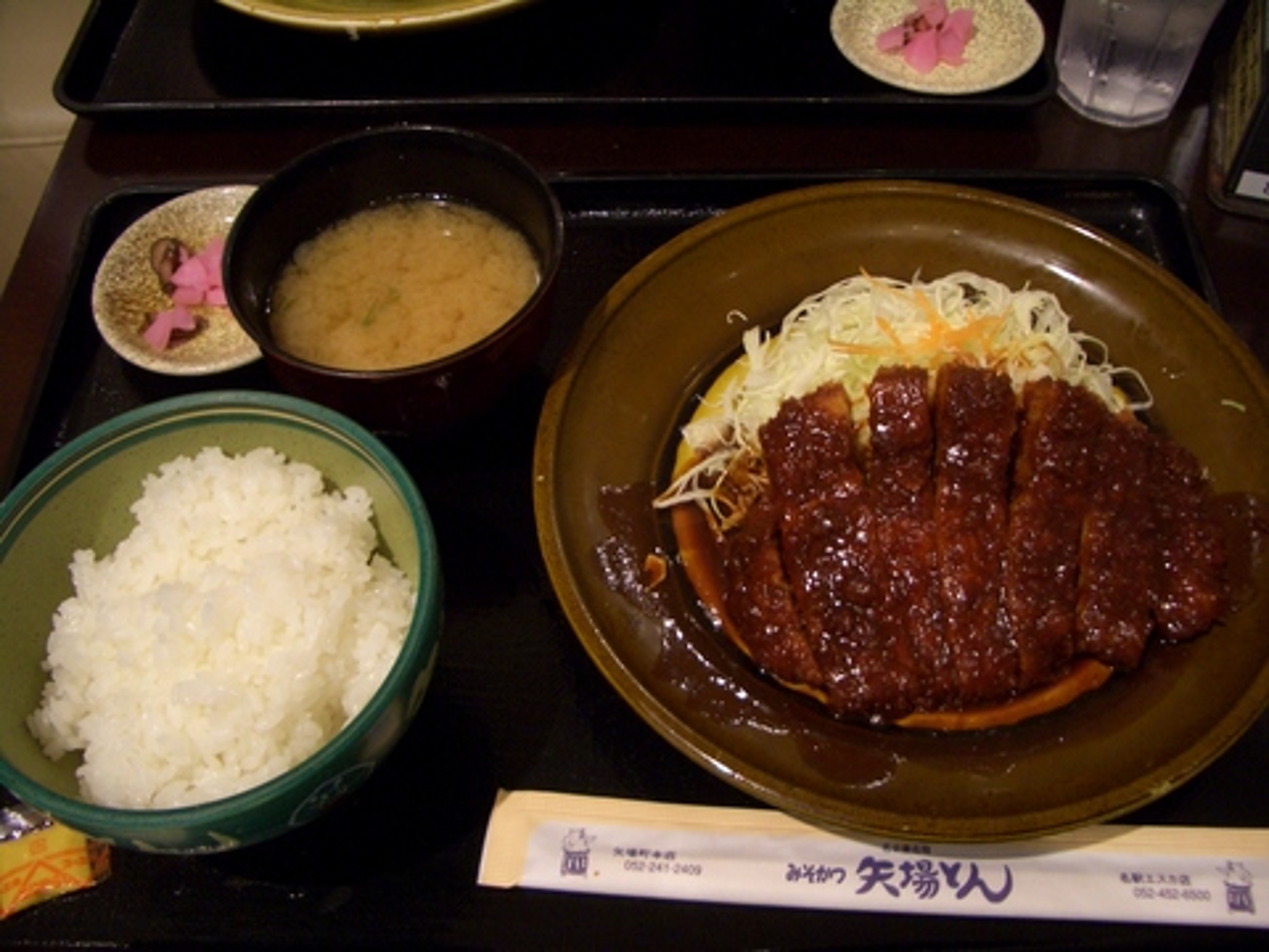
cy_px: 476
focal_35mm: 35
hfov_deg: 52.6
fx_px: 1283
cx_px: 634
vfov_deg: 40.7
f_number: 2.6
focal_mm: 5.8
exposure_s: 1/8
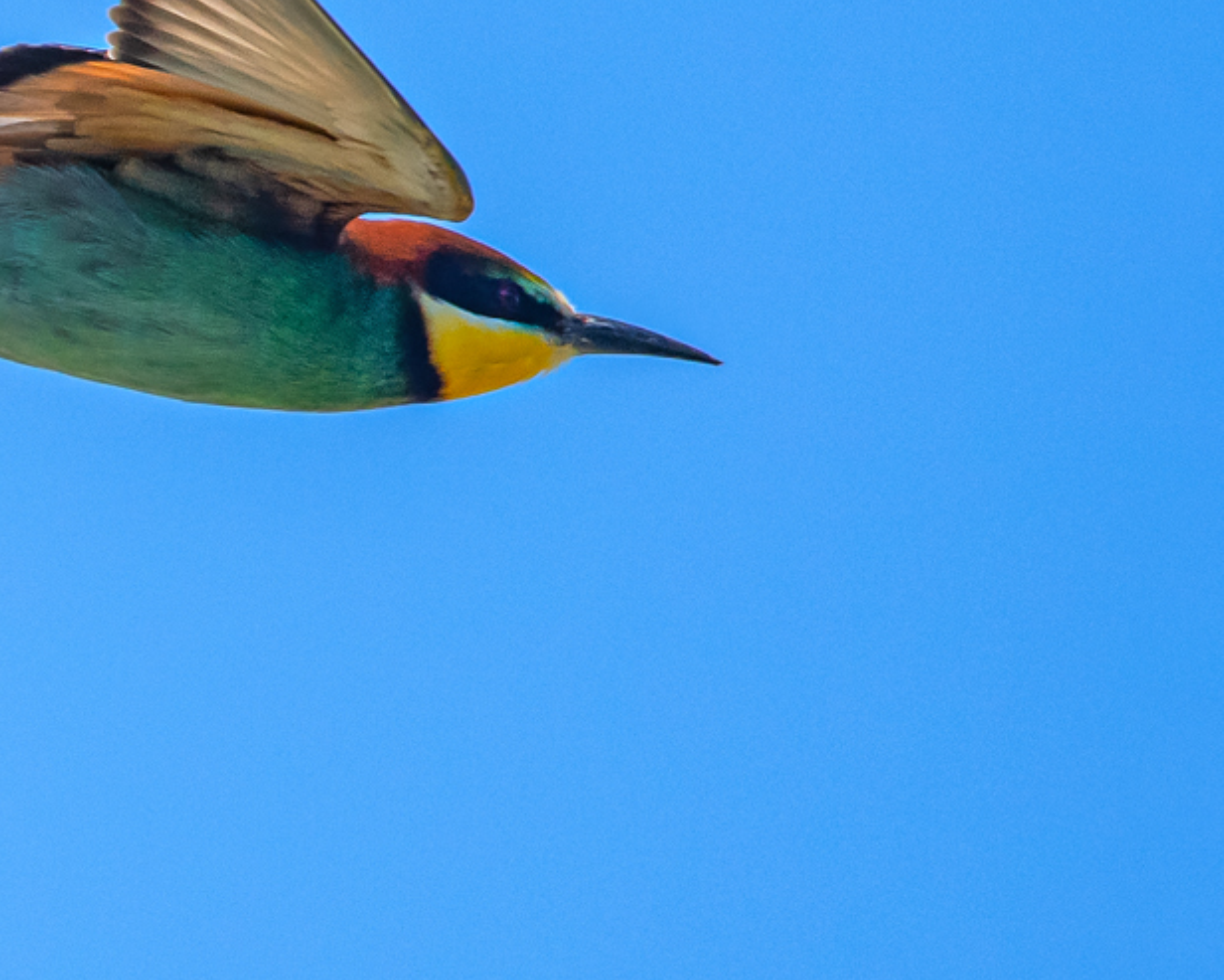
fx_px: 59601
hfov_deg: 1.2
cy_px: 237
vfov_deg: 0.9
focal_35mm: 1645
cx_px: 221
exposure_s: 1/1600
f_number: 7.1
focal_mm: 600
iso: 400
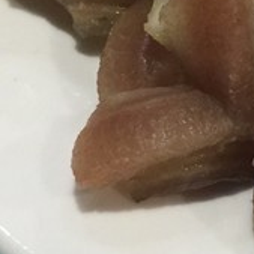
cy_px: -12
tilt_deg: -46.9
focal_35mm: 152
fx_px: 1262
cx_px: 415
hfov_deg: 10.9
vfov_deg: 11.4
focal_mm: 4.15
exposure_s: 1/17
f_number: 2.2
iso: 125
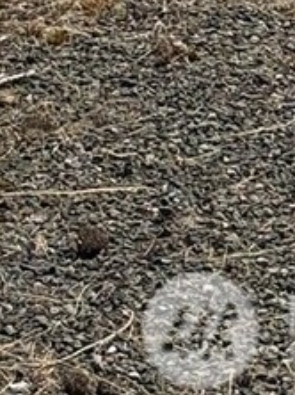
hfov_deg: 4.7
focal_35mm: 312
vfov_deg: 5.8
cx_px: -274
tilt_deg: +3.0
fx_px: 3552
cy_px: -868
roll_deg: +1.3
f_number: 1.78
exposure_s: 1/5376
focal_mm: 6.76
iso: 64
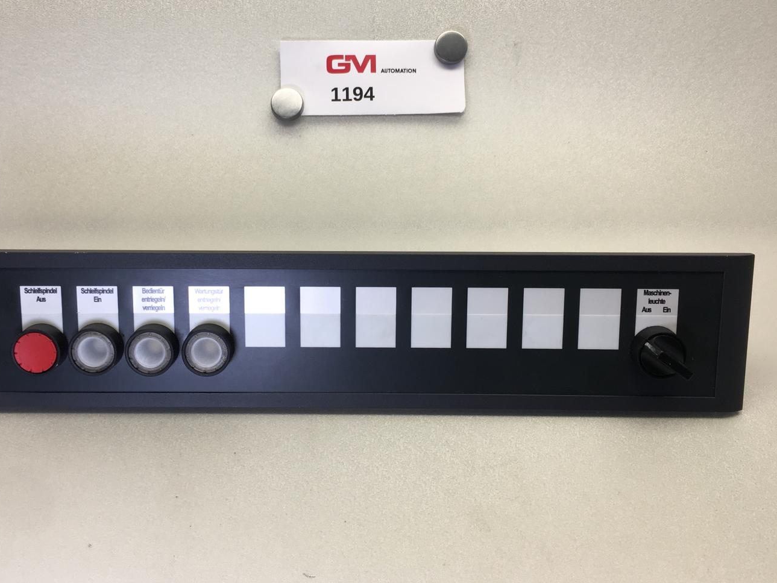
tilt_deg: -33.4
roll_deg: -0.2
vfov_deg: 39.6
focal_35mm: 36
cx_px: 358
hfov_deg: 51.3
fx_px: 808
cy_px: 245
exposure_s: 1/100
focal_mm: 4.15
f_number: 2.2
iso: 32
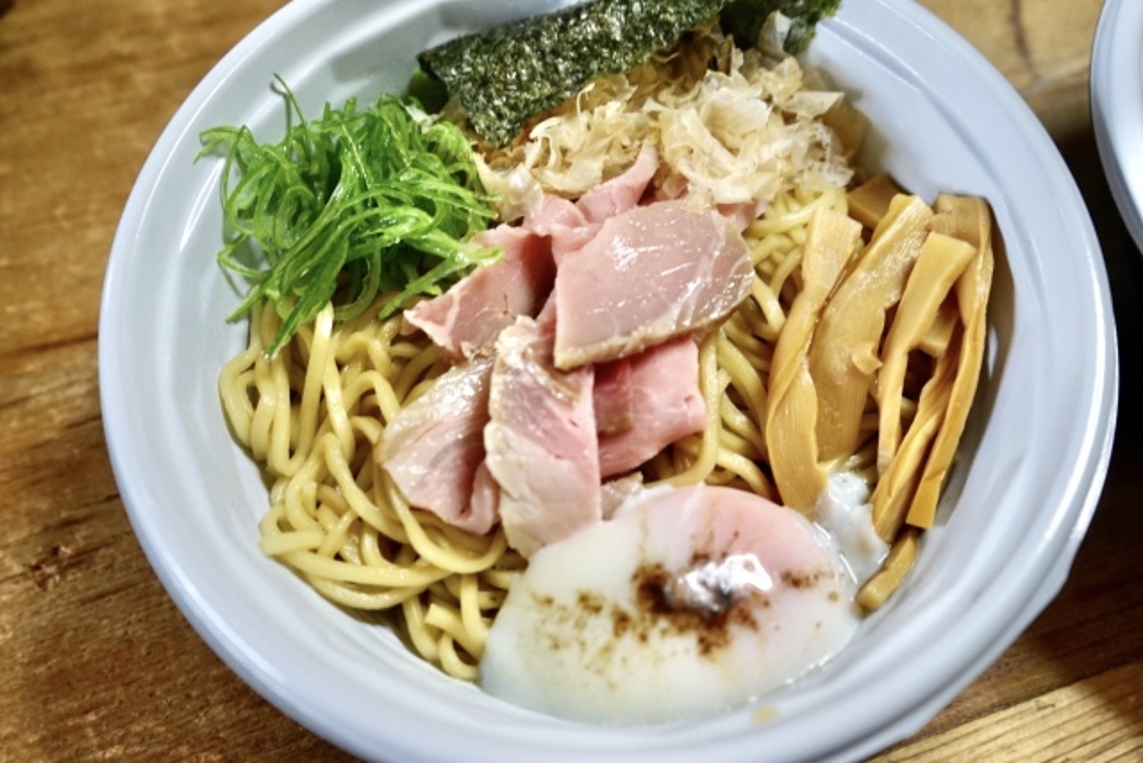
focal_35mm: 33
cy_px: 382
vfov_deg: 40.0
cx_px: 572
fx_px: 1048
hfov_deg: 57.2
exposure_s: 1/60
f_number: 4.5
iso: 640
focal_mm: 33
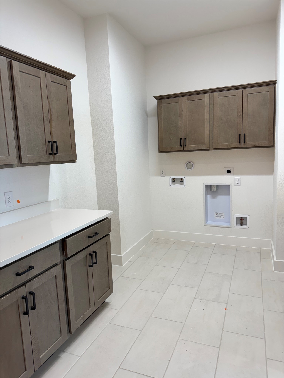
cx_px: 142
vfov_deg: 71.6
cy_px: 189
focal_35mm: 24
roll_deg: +3.7
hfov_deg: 56.8
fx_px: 263
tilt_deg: -8.7
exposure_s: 1/120
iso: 80
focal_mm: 6.76
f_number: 1.78
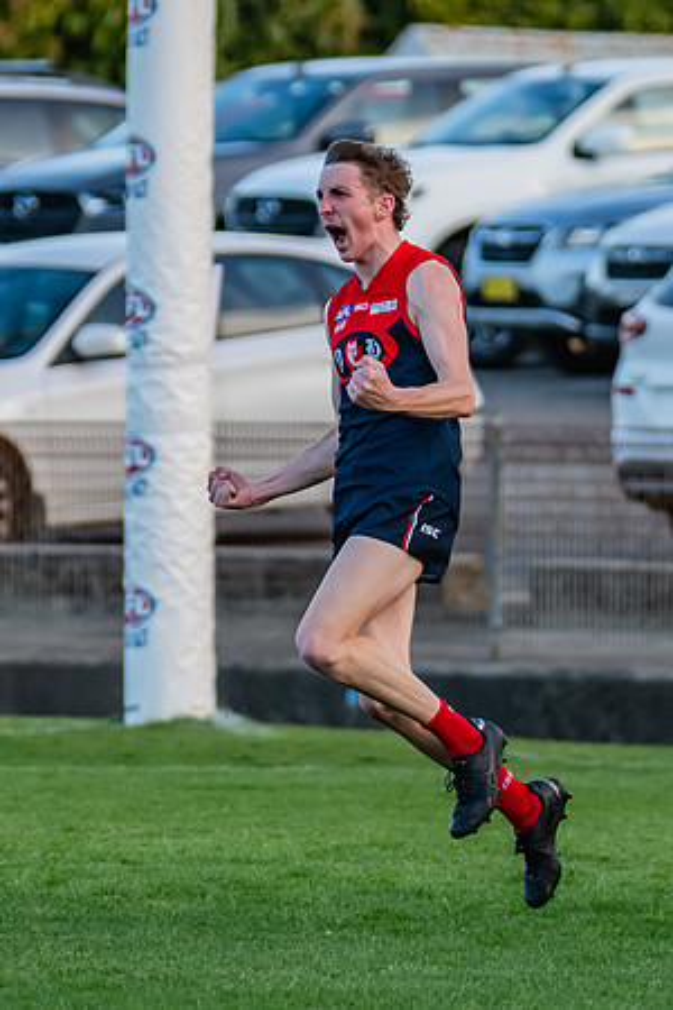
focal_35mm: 674
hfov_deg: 2.0
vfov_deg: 3.1
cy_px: 381
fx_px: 18892
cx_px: 364
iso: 800
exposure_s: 1/1250
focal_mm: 250
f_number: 4.5
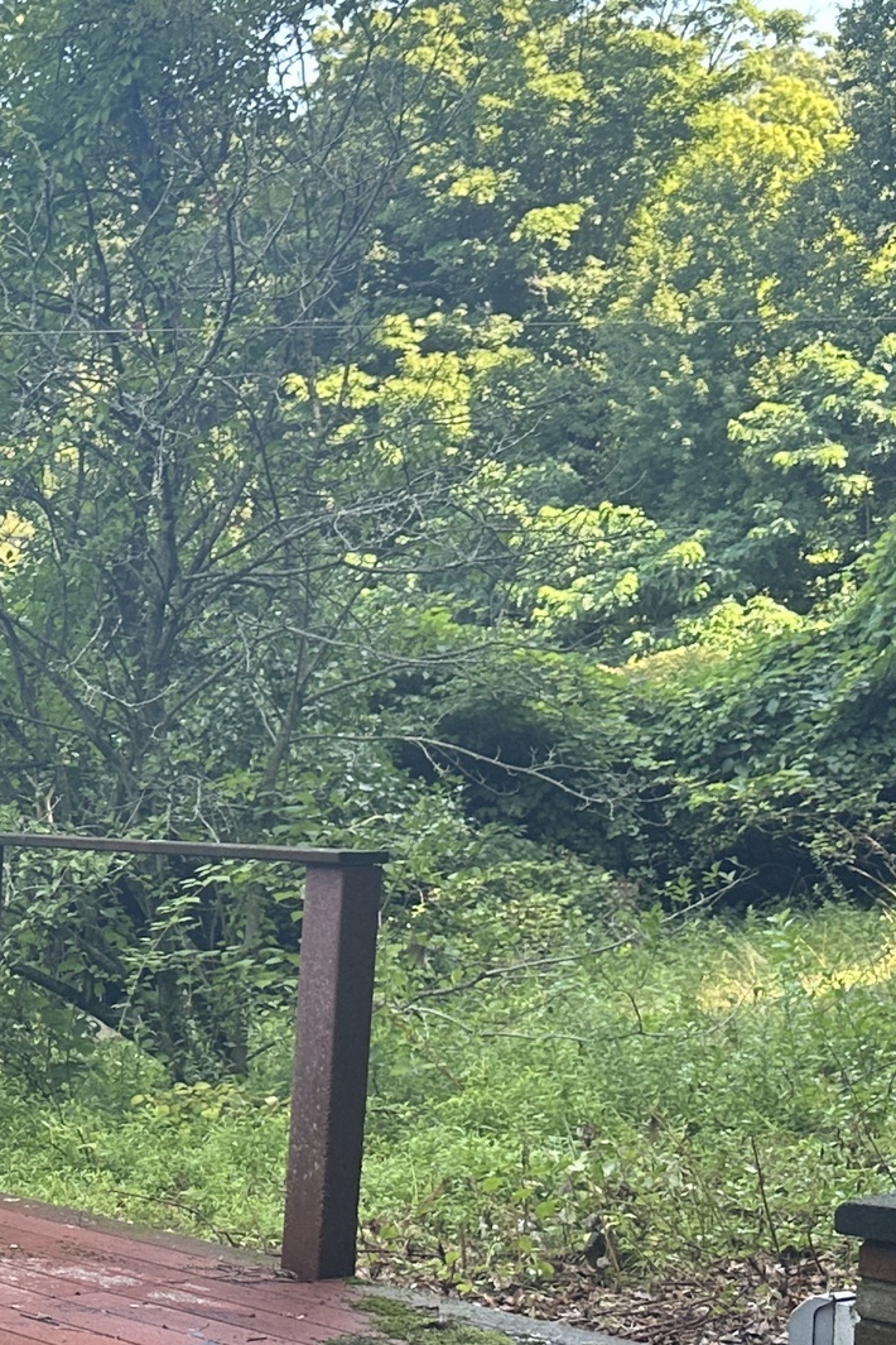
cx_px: -601
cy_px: 979
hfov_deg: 16.5
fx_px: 2688
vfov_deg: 27.7
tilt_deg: -6.3
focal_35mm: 72
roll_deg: -1.7
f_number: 1.78
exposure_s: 1/194
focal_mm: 6.86
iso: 80
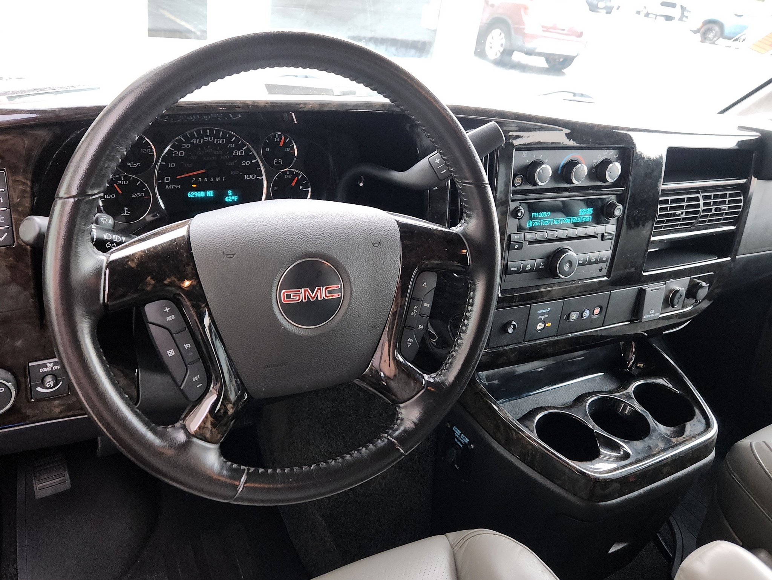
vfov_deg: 54.9
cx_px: 386
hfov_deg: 69.4
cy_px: 290
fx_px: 558
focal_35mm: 25
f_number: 1.8
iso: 385
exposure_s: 1/59
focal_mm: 5.9
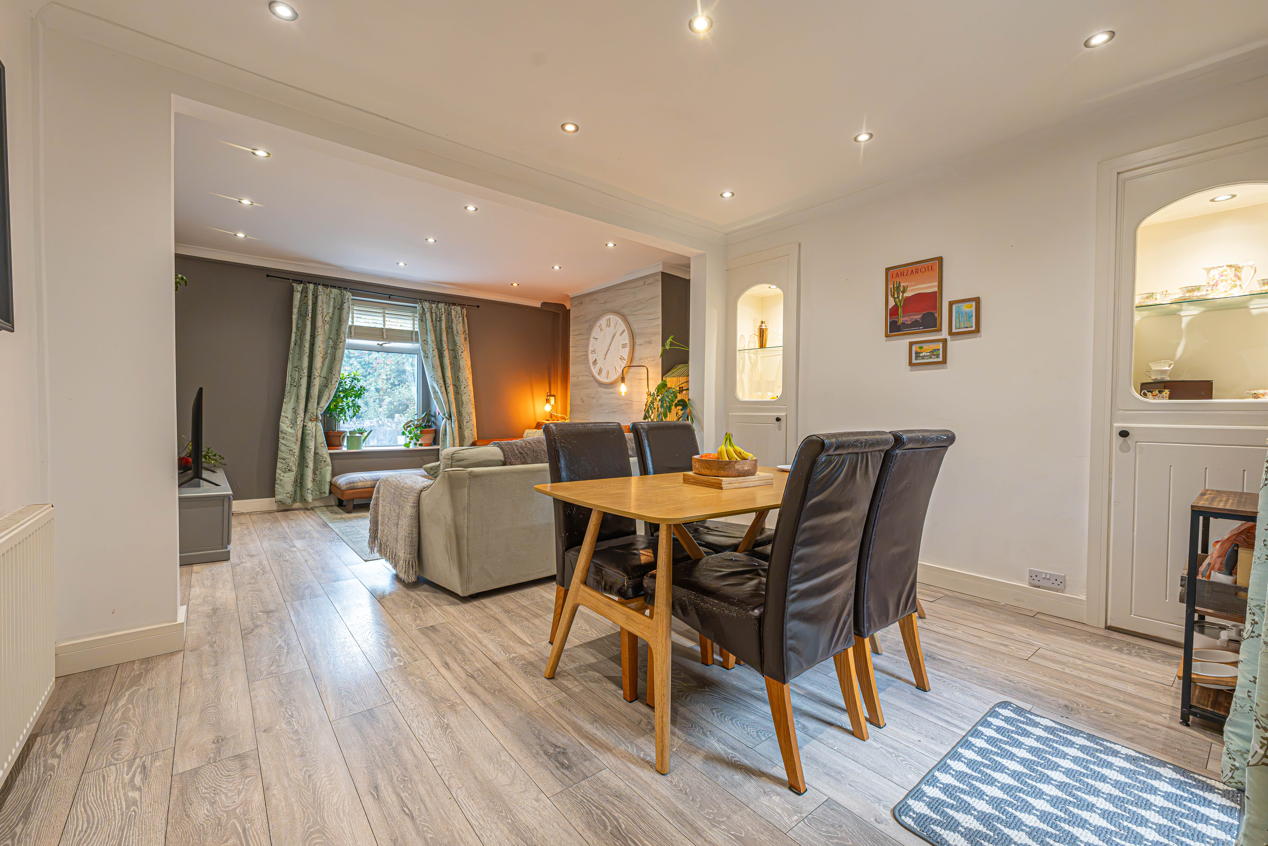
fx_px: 493
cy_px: 423
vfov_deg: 81.2
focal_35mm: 14
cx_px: 634
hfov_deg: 104.3
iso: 3200
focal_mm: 14
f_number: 7.1
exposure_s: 1/100
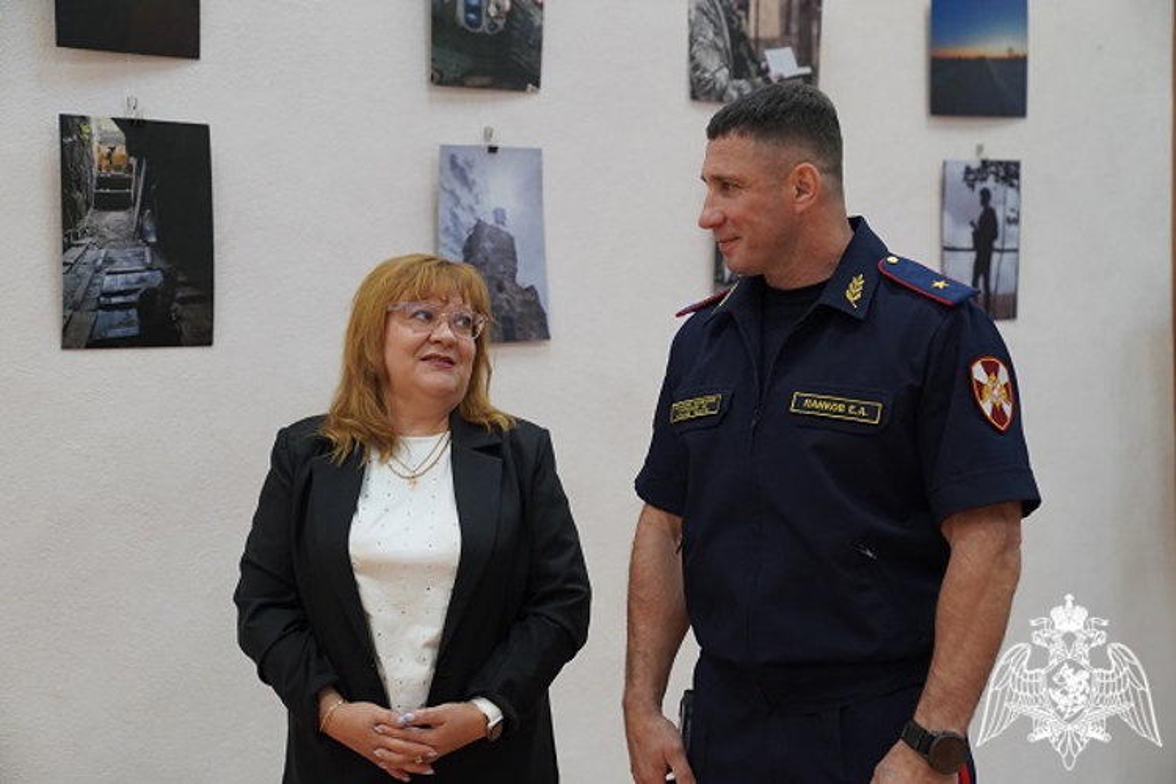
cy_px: 392
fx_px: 2221
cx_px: 588
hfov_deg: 29.7
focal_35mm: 68
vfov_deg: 20.0
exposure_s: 1/160
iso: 3200
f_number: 4
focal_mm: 68
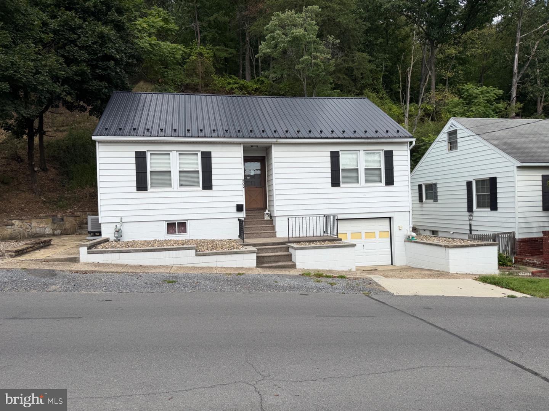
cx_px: 274
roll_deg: +2.4
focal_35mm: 24
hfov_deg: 71.6
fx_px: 381
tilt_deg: -0.1
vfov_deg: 56.8
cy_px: 206
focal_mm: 6.76
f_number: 1.78
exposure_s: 1/3279
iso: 80
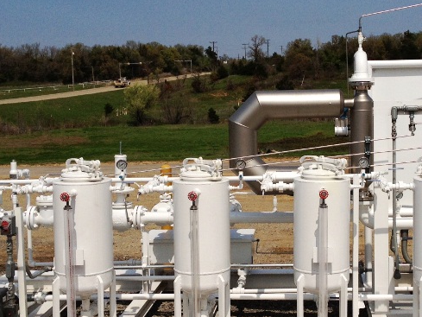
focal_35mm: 67
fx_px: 817
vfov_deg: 21.9
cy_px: 162
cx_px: 288
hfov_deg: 28.7
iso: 64
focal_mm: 4.28
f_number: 2.4
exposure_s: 1/5525
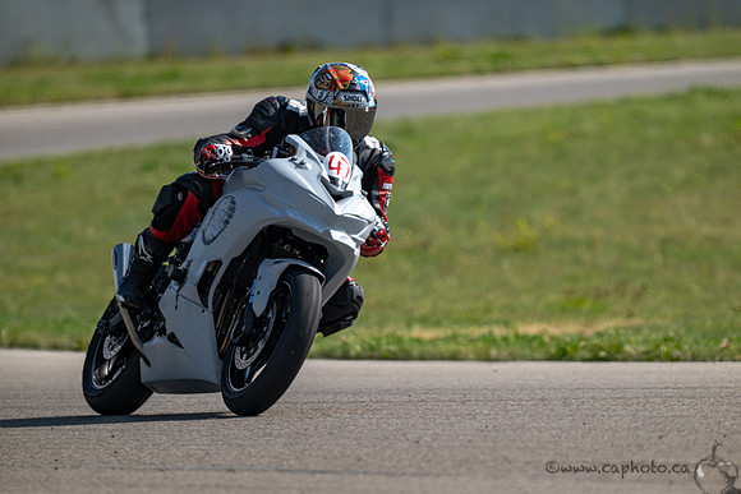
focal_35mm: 600
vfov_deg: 2.3
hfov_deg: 3.4
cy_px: 247
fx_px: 12352
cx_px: 370
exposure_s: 1/1250
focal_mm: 600
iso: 180
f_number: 6.3
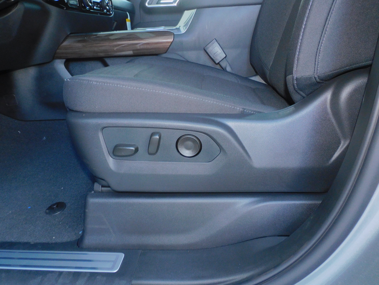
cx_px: 190
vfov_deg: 56.8
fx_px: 263
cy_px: 142
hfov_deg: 71.6
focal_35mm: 24
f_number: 3.3
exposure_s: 1/30
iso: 200
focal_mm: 4.3
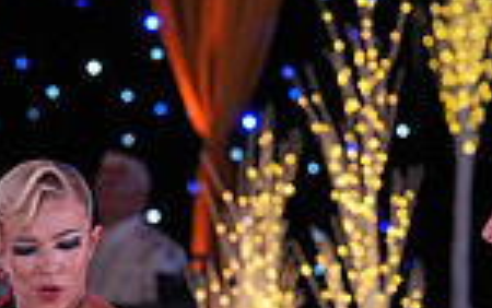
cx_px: 346
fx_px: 6012
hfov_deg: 4.7
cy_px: 668
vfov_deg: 2.9
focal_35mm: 448
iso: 1000
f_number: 4
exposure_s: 1/400
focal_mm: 114
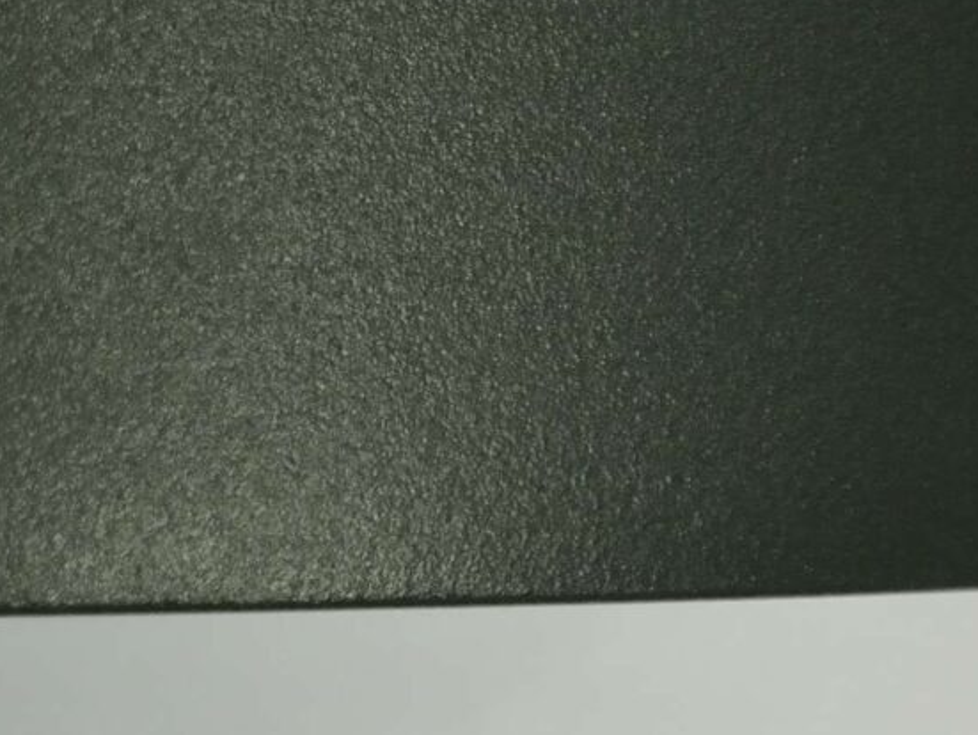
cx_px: -476
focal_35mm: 183
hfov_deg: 10.4
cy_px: 130
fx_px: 5174
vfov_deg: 8.1
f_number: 4
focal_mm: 27
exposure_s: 1/50
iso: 800
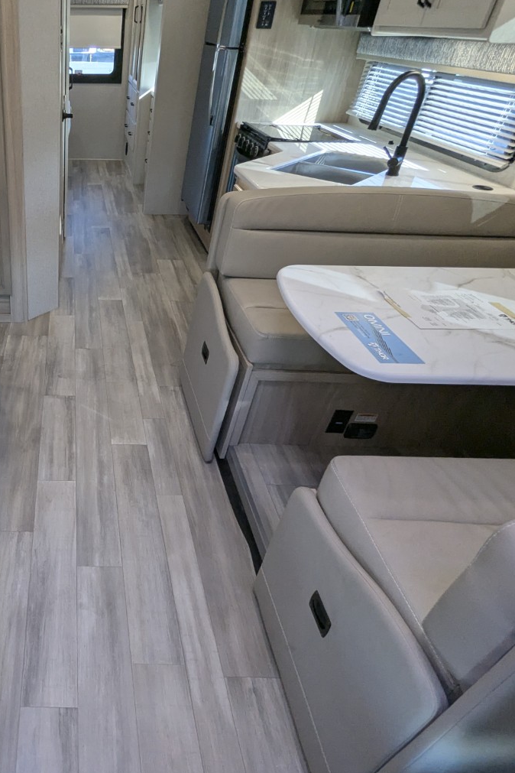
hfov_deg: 49.5
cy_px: 395
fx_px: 494
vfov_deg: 76.1
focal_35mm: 23
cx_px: 58
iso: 221
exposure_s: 1/169
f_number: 2.2
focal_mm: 2.35
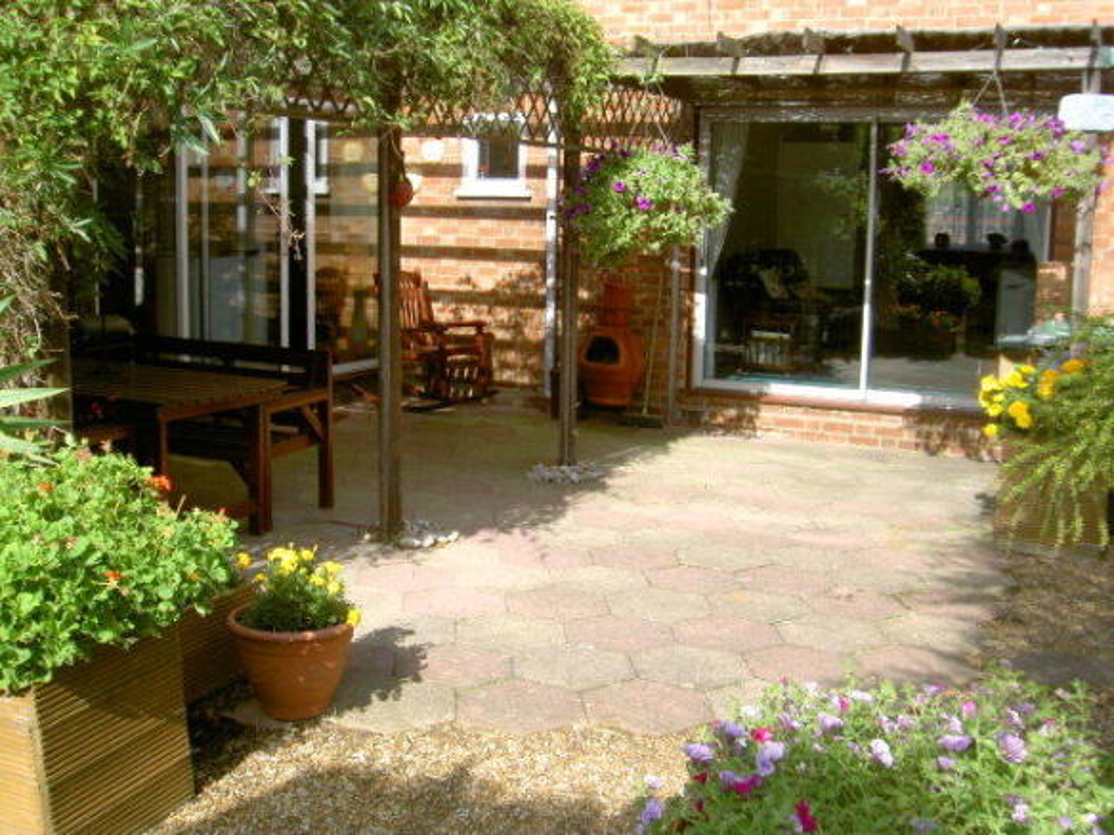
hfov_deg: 47.9
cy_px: 418
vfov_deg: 36.8
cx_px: 557
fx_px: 1255
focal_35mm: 39
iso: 50
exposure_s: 1/200
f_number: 4.7
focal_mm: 8
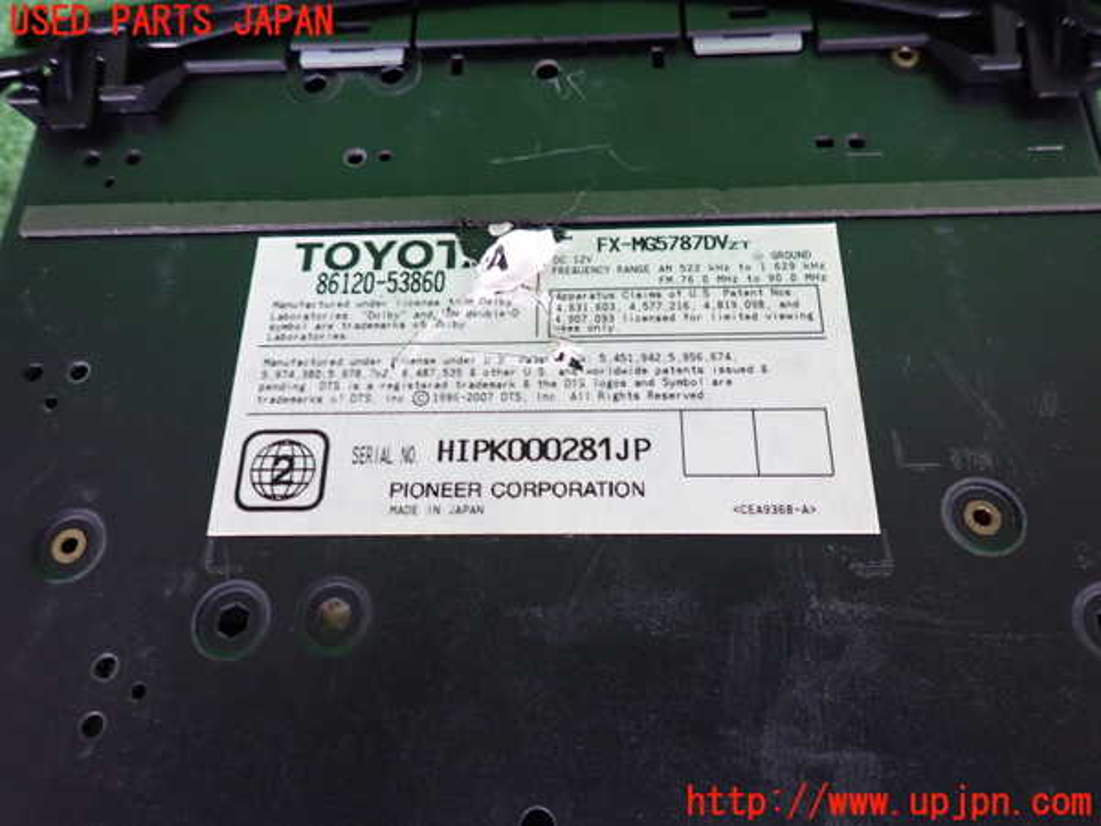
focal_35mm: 25
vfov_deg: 54.9
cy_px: 413
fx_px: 795
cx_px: 550
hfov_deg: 69.4
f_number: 2
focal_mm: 4.5
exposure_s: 1/30
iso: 250
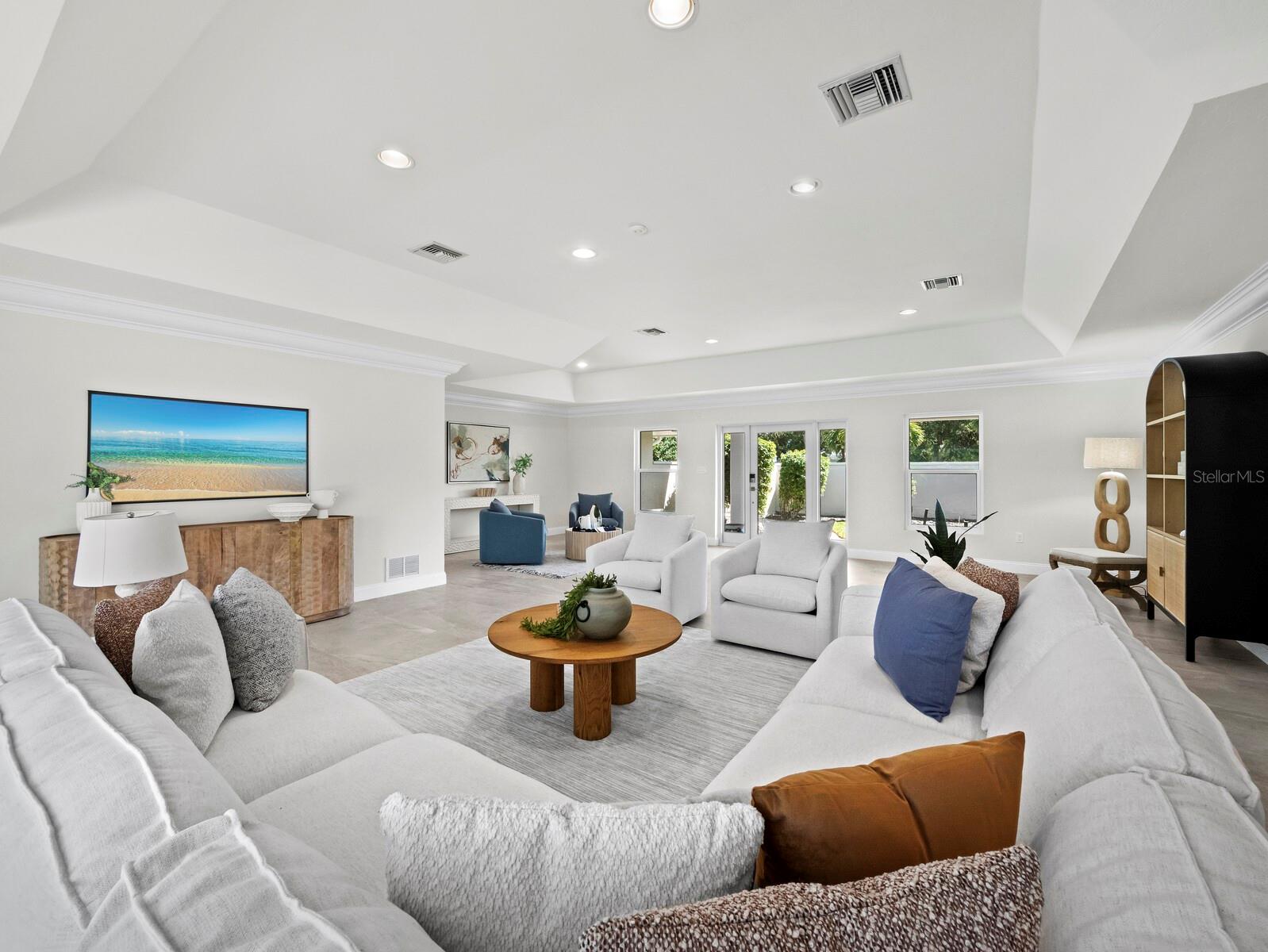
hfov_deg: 102.0
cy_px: 476
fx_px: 513
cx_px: 634
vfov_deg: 85.7
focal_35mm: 14
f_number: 9
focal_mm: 7
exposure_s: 1/13
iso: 1250
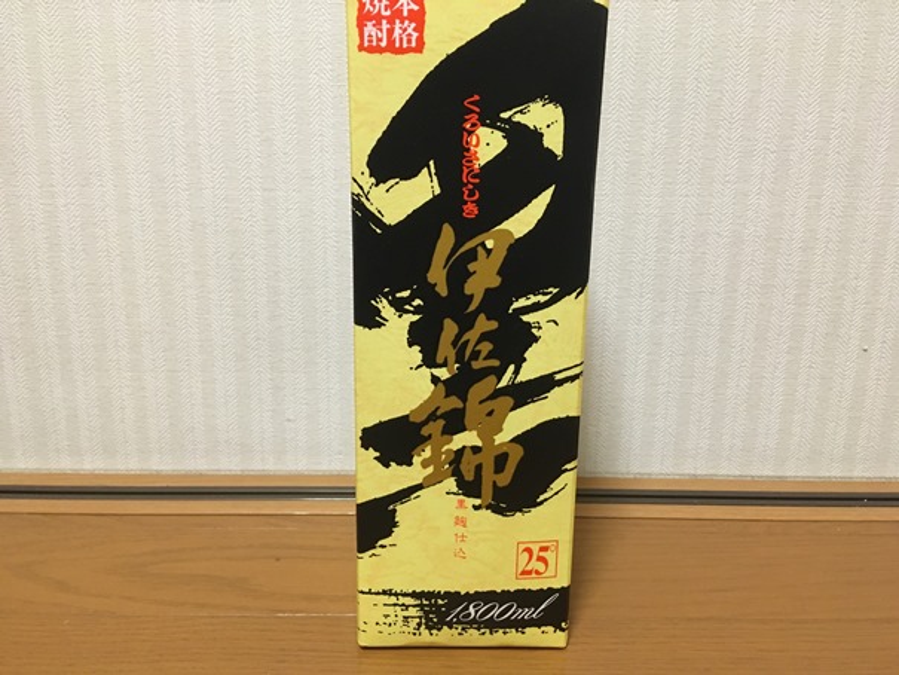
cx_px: 450
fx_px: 753
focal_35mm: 29
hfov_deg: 61.6
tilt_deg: -15.9
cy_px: 338
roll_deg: +0.4
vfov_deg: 48.2
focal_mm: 4.15
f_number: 2.2
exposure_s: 1/30
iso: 200
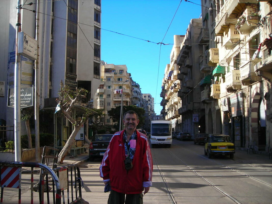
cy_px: 102
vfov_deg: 37.7
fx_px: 299
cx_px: 136
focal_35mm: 38
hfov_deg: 49.0
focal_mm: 6.3
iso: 50
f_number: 3.2
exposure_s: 1/382
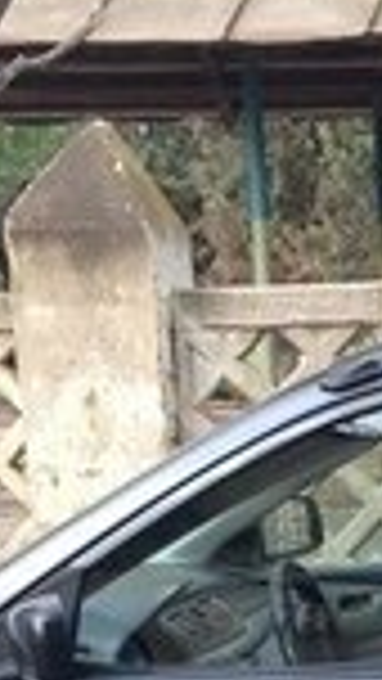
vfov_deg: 13.3
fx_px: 2826
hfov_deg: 7.6
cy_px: 831
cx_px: 634
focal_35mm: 157
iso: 50
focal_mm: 4.12
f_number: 2.4
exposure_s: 1/120
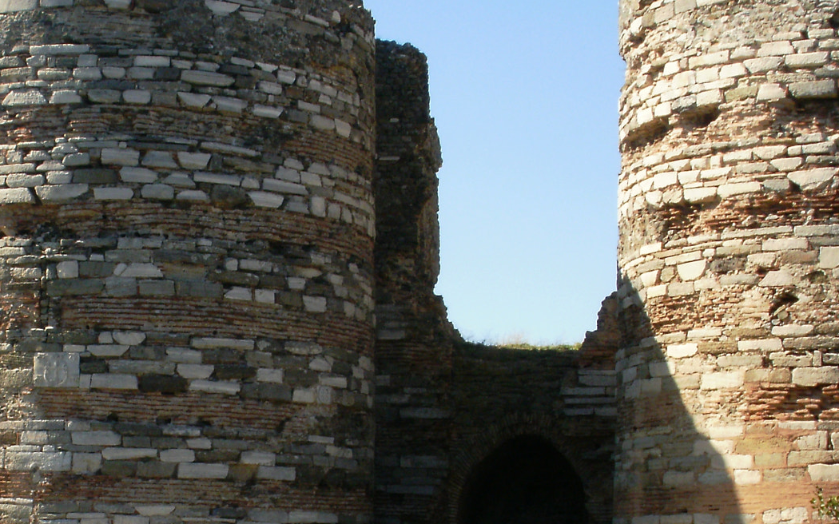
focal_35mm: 91
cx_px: 169
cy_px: 440
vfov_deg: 14.3
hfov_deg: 22.5
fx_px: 2081
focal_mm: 7.7
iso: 100
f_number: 6.3
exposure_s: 1/250
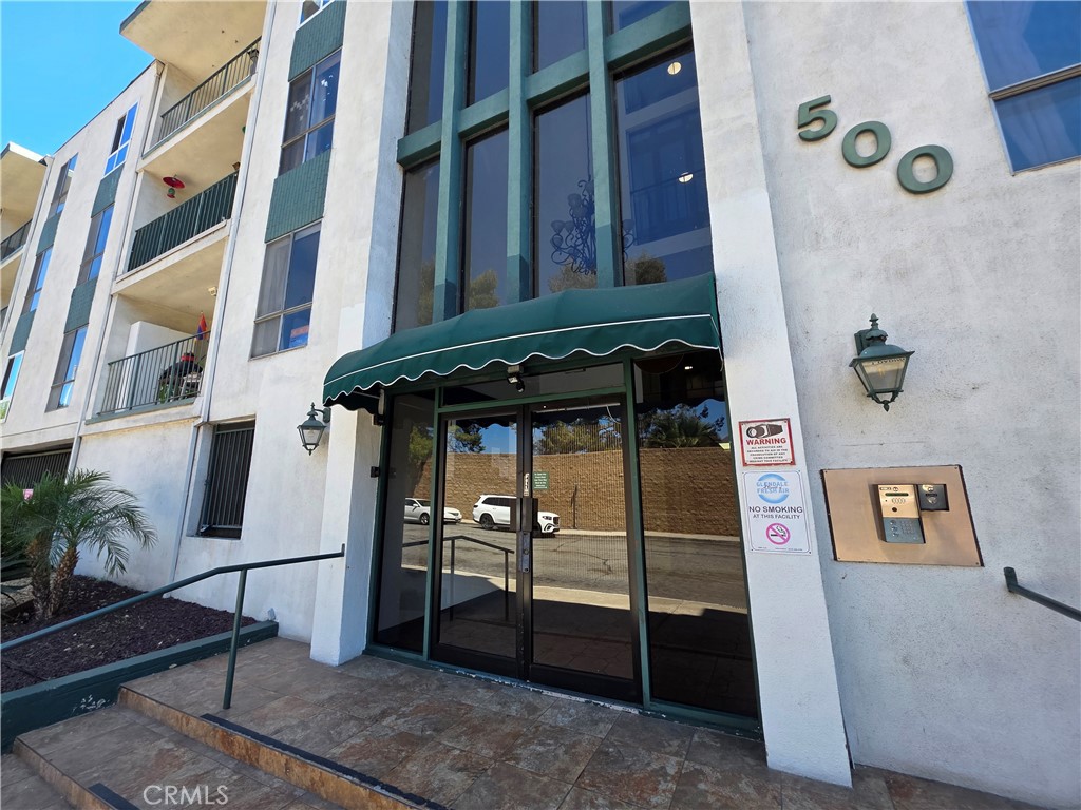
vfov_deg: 89.9
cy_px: 405
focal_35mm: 13
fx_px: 406
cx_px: 540
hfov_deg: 106.2
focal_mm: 2.2
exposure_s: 1/335
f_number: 1.9
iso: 40
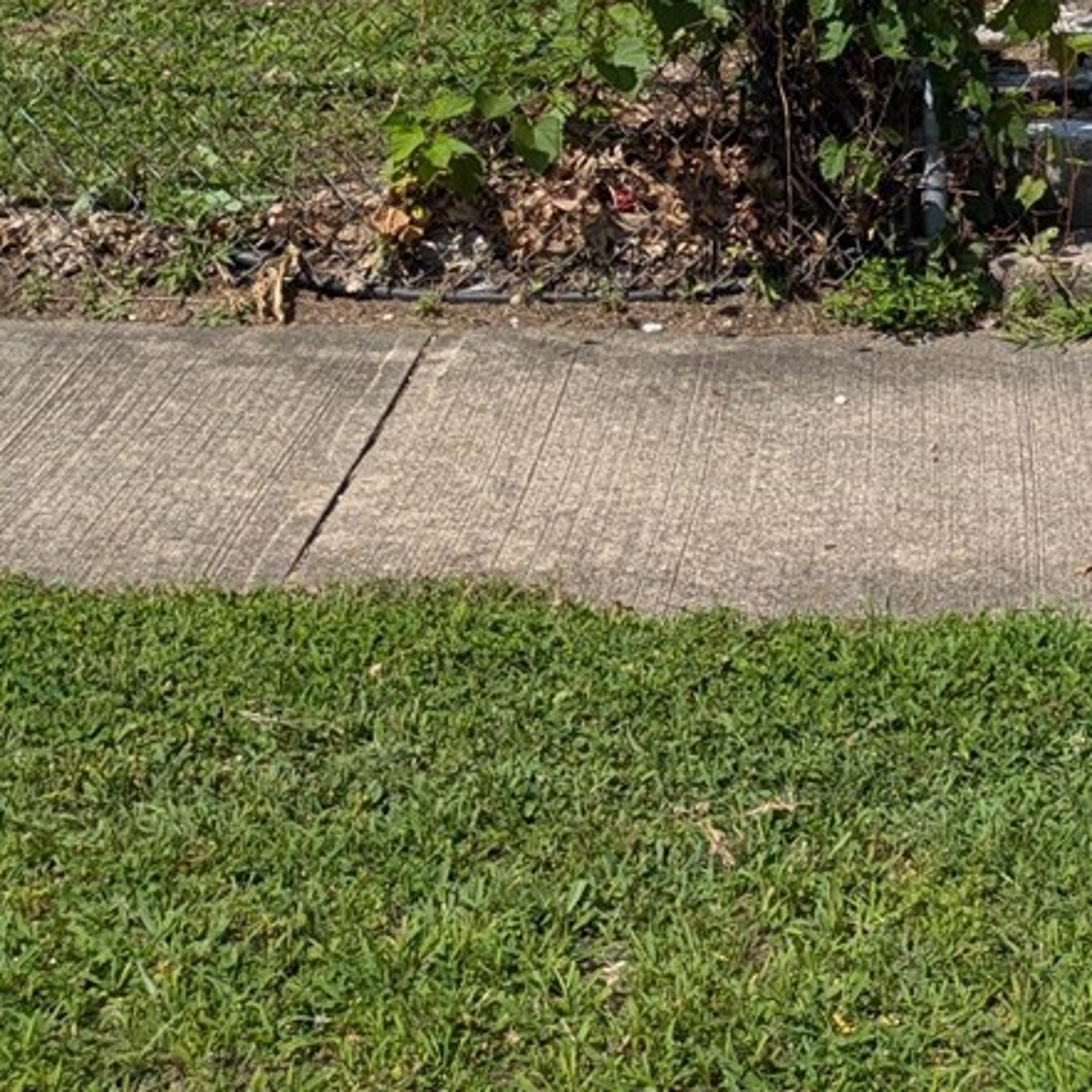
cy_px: -364
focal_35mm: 77
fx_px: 2748
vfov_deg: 20.4
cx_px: 1272
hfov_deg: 21.1
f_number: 1.89
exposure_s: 1/3086
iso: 40
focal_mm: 5.43
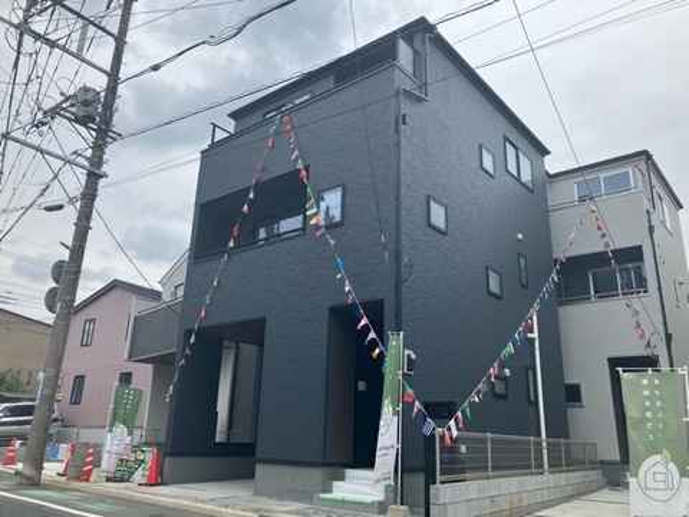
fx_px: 557
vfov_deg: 49.7
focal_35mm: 28
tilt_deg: +19.3
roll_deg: -1.0
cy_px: 258
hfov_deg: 63.4
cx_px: 344
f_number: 1.8
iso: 32
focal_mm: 3.99
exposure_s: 1/1012
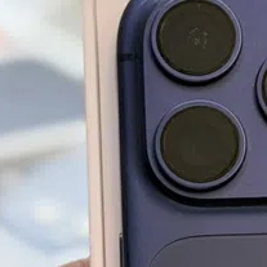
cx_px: 386
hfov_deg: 6.2
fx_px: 2443
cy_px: 478
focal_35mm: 280
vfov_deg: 6.1
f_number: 1.78
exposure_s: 1/712
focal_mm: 6.76
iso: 64
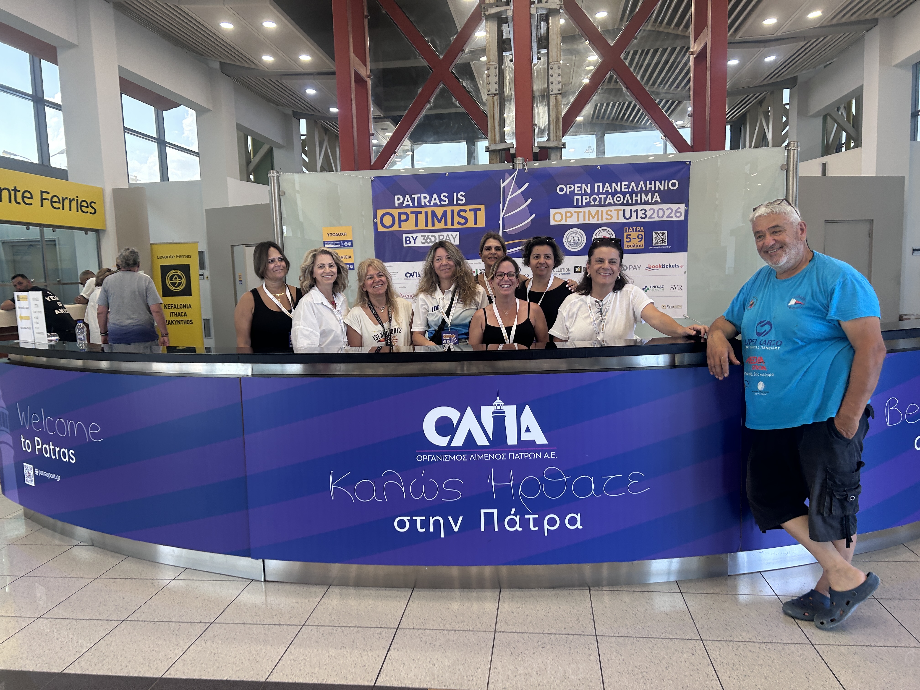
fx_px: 691
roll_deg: +0.0
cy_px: 345
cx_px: 460
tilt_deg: -10.9
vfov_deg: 53.1
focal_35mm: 26
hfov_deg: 67.3
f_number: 1.5
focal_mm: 5.7
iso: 80
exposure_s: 1/100
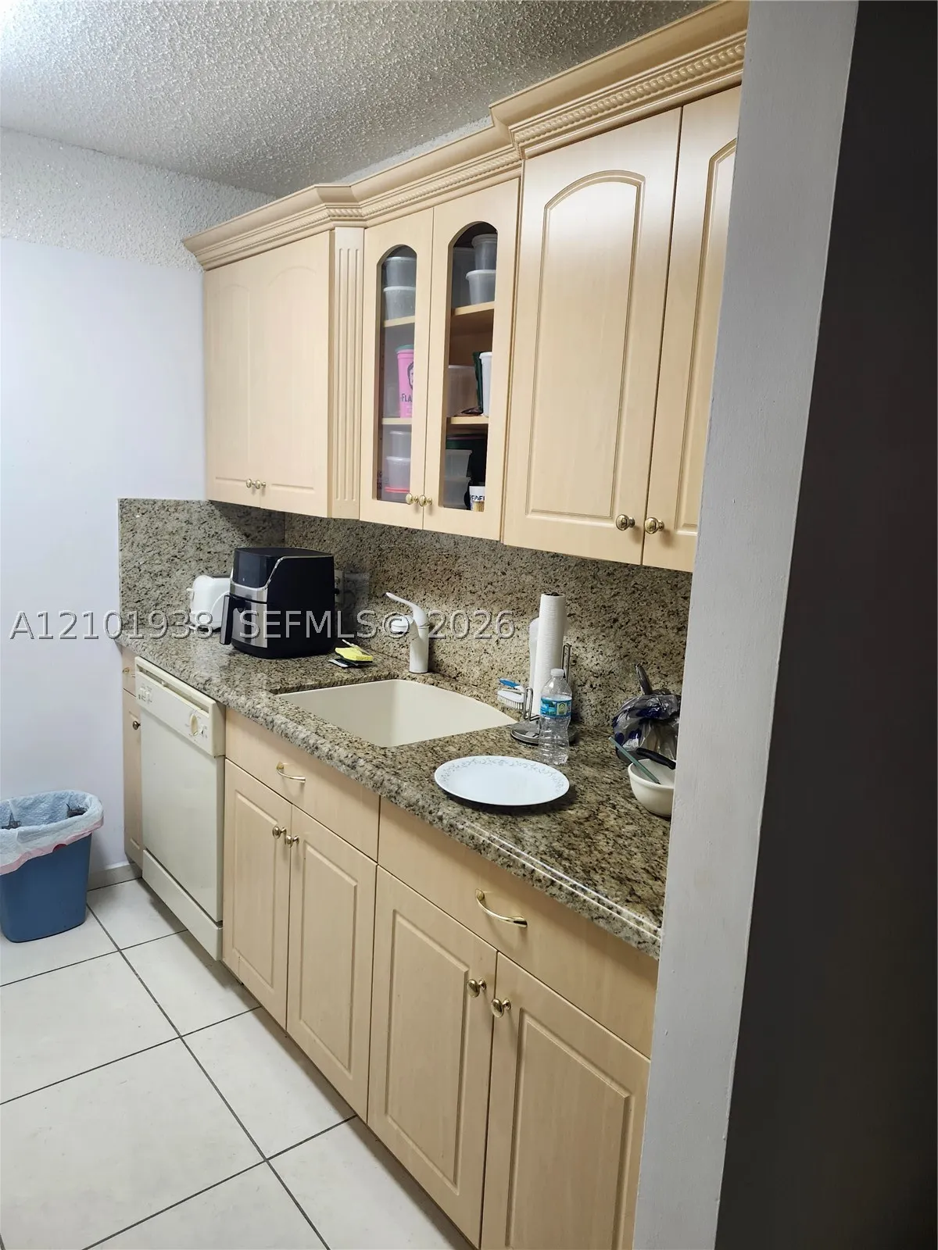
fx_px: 831
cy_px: 625
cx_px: 469
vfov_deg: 73.9
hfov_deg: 58.9
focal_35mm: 23
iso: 200
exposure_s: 1/120
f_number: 1.8
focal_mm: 5.54
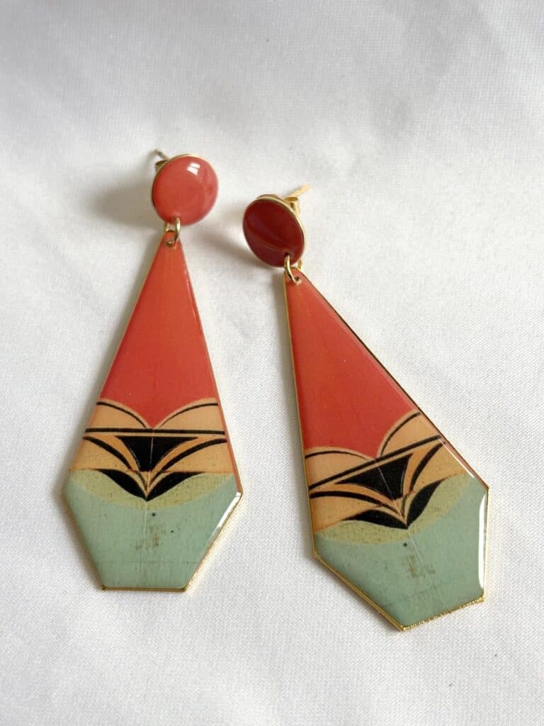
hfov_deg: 28.0
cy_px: 363
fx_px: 1090
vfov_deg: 36.8
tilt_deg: -64.8
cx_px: 272
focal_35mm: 52
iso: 50
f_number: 1.6
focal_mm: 5.96
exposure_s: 1/84
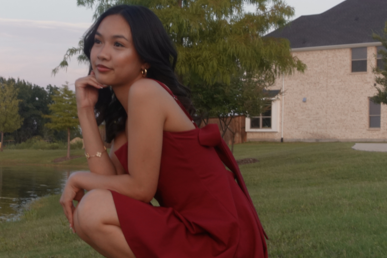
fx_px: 1118
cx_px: 136
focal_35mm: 104
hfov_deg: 19.6
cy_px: 109
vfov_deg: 13.2
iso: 800
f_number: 2.8
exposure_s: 1/25
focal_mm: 25.7
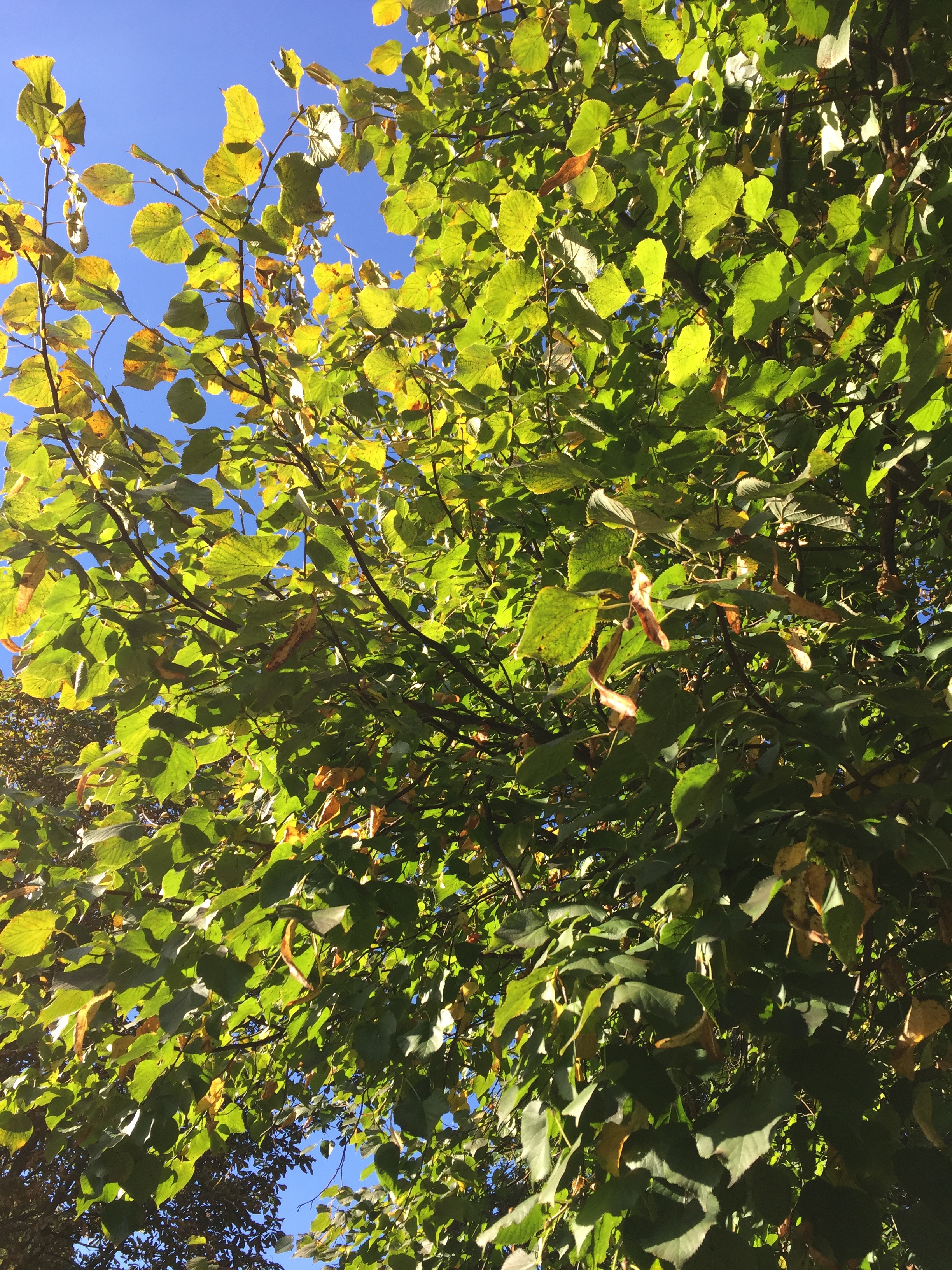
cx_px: 476
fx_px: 1063
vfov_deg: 61.7
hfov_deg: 48.2
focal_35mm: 29
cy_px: 635
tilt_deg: +51.3
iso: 32
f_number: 2.2
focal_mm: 4.15
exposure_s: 1/565
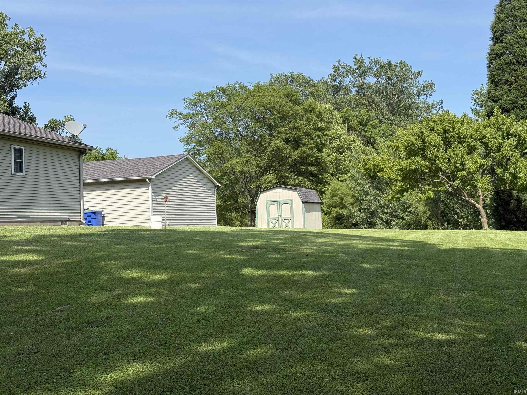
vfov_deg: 30.3
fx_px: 731
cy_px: 198
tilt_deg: +0.6
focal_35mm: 48
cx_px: 264
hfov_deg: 39.7
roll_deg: +2.5
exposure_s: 1/3534
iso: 64
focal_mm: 6.76
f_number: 1.78
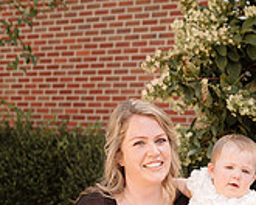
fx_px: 599
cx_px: 186
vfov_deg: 18.3
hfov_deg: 23.9
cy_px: 252
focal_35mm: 79
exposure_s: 1/640
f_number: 2.2
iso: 125
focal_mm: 24
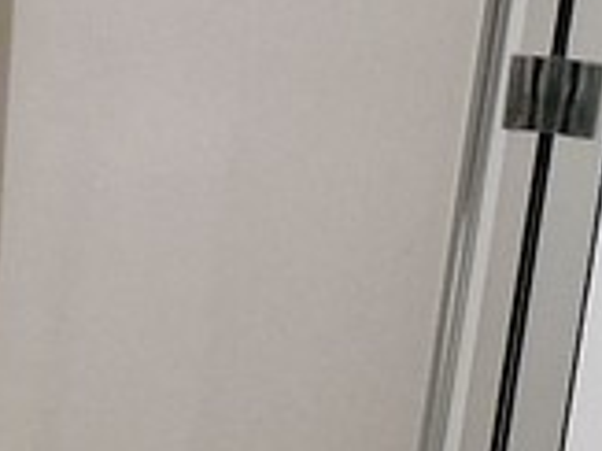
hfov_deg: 7.7
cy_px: -15
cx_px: -1747
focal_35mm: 181
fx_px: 3145
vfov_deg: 8.1
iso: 250
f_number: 1.8
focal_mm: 5.4
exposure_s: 1/100
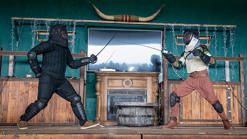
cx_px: 143
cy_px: 63
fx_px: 361
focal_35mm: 55
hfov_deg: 37.7
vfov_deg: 21.8
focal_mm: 38
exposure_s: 1/320
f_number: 5.6
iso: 8000
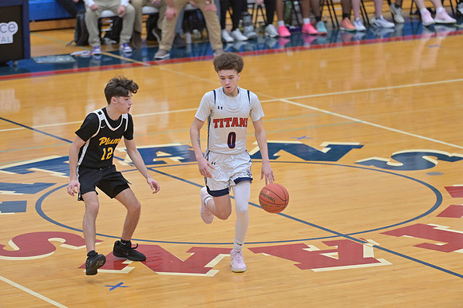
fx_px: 2571
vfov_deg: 6.9
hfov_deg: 10.3
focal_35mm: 200
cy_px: 154
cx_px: 232
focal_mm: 200
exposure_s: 1/800
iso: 4500
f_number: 4
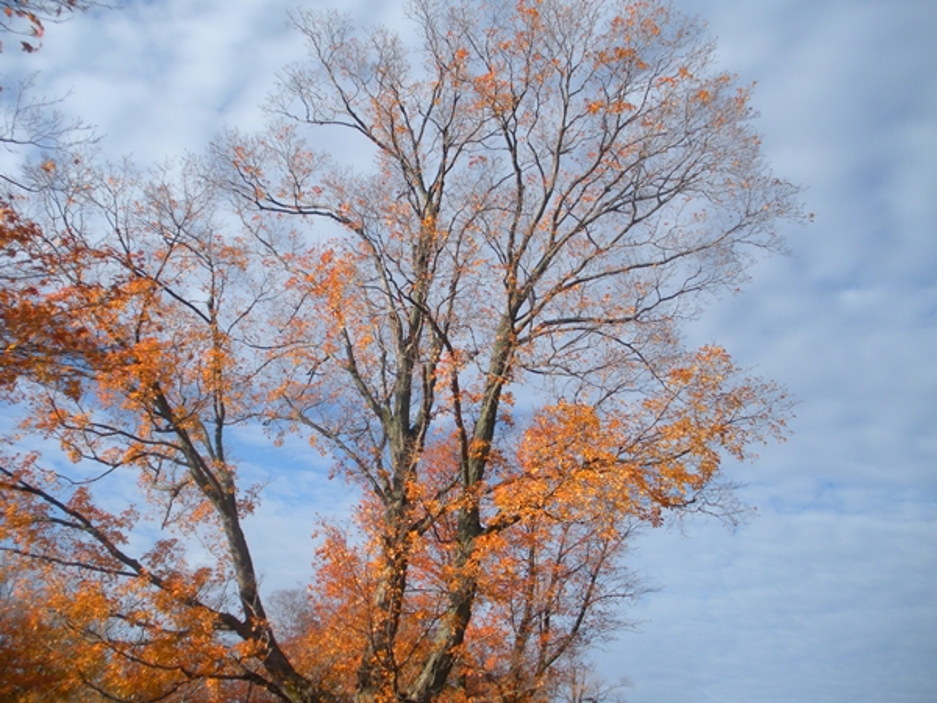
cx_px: 468
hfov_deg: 51.4
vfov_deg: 39.7
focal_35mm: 36
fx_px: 974
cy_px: 352
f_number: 3.5
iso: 64
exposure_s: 1/550
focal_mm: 6.3
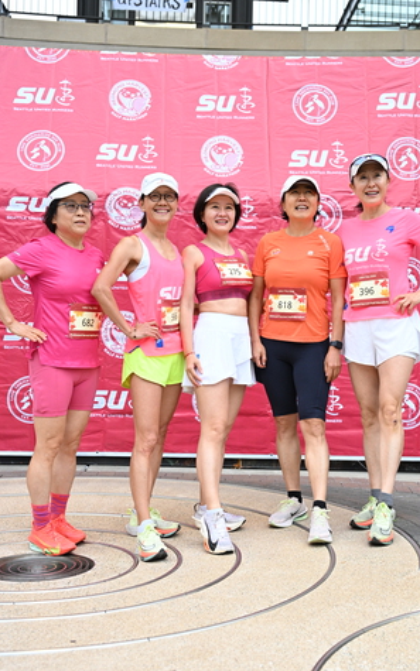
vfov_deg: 43.5
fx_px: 842
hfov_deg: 27.9
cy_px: 339
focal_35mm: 46
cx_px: 254
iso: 2000
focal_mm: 39
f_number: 4
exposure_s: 1/400
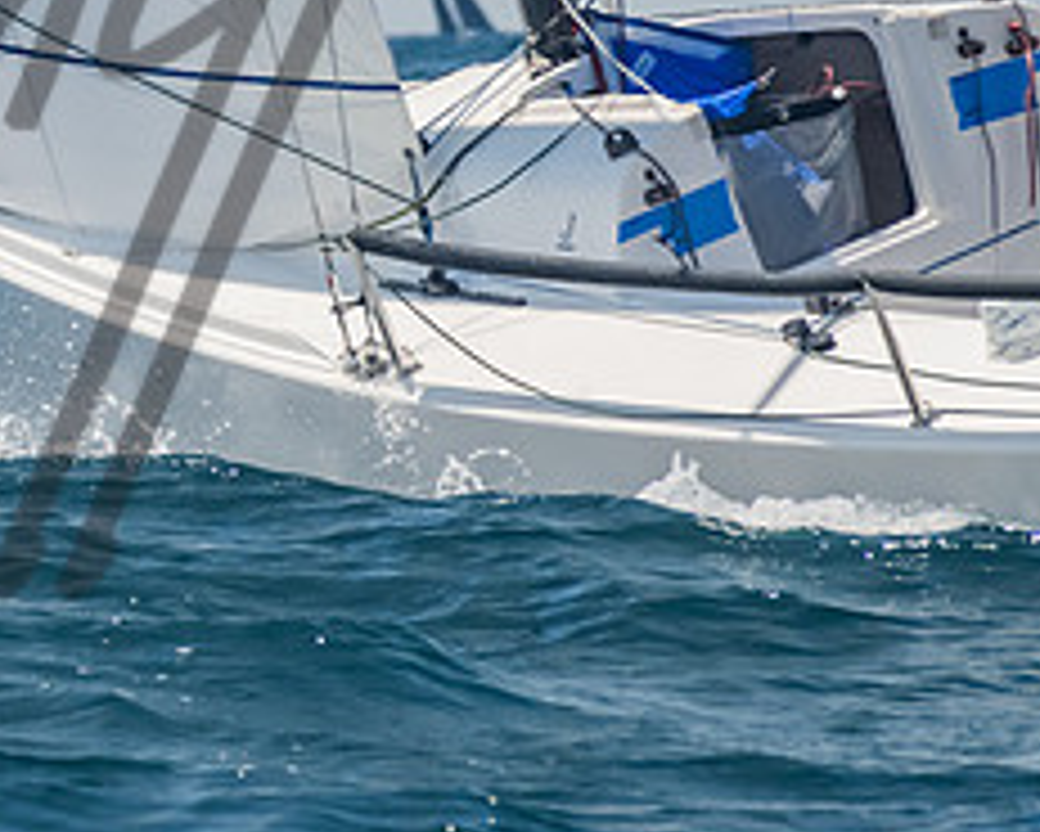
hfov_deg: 2.2
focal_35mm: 899
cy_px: -25
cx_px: -257
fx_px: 27683
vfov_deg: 1.7
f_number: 13
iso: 640
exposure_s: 1/1000
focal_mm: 240
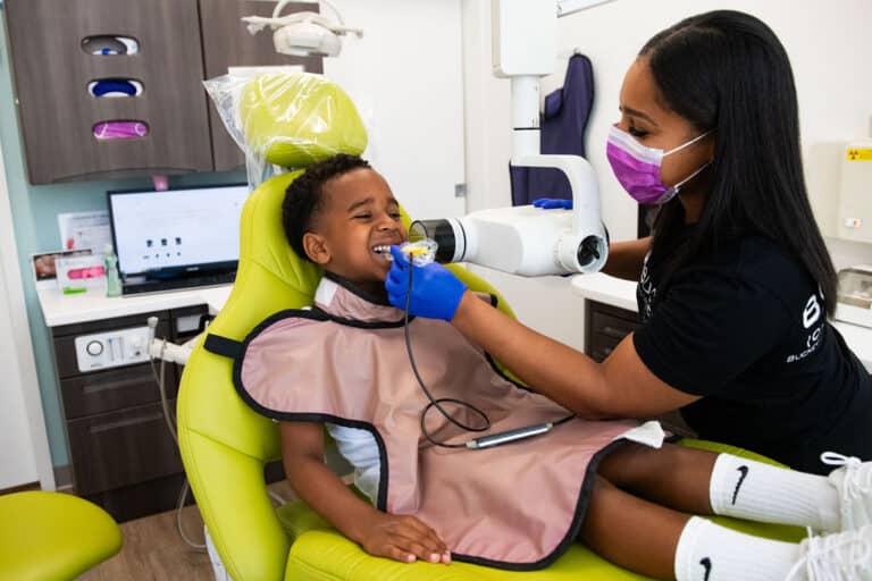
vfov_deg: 42.3
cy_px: 290
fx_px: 751
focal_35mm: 31
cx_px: 436
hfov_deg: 60.3
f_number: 4
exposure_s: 1/400
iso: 1250
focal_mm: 26
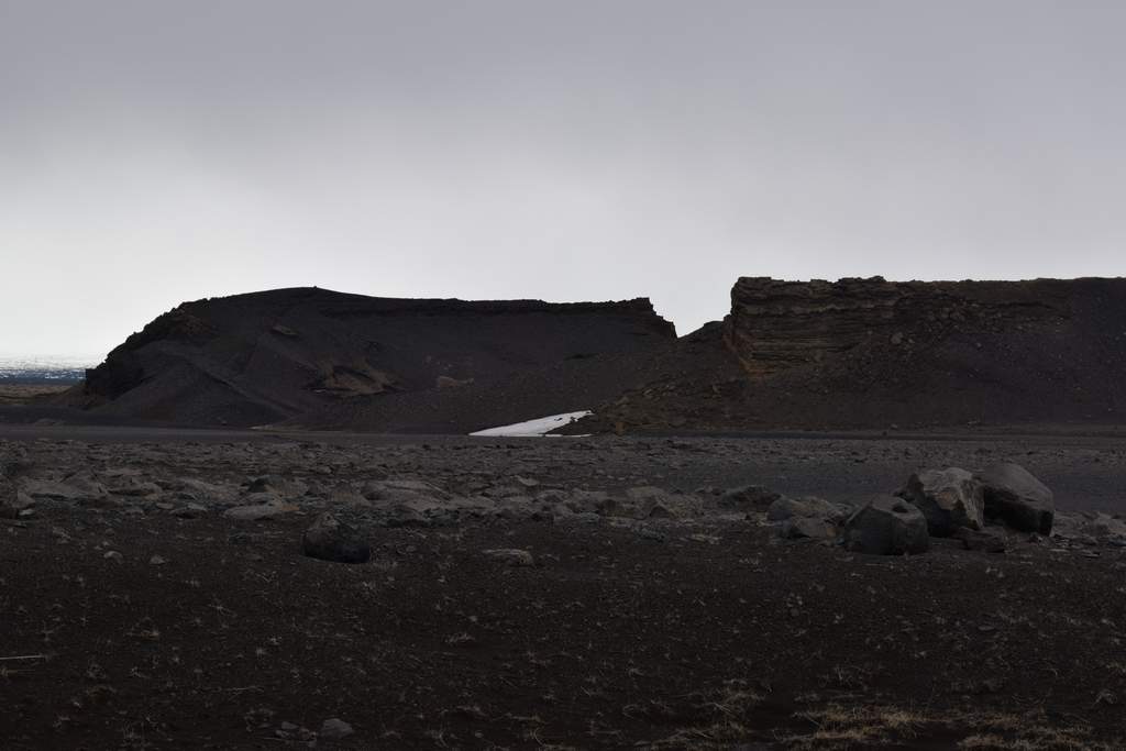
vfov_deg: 14.0
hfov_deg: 20.9
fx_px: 3050
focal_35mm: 98
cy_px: 376
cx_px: 563
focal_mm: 65
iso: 200
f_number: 9
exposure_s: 1/320
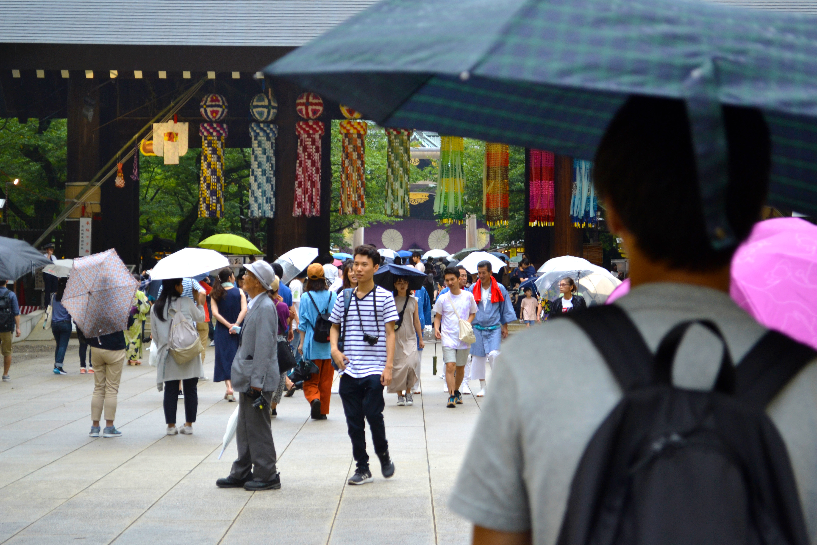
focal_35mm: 82
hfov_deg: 24.6
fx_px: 1872
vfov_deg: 16.6
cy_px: 272
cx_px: 408
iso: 400
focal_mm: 55
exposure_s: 1/125
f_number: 5.6
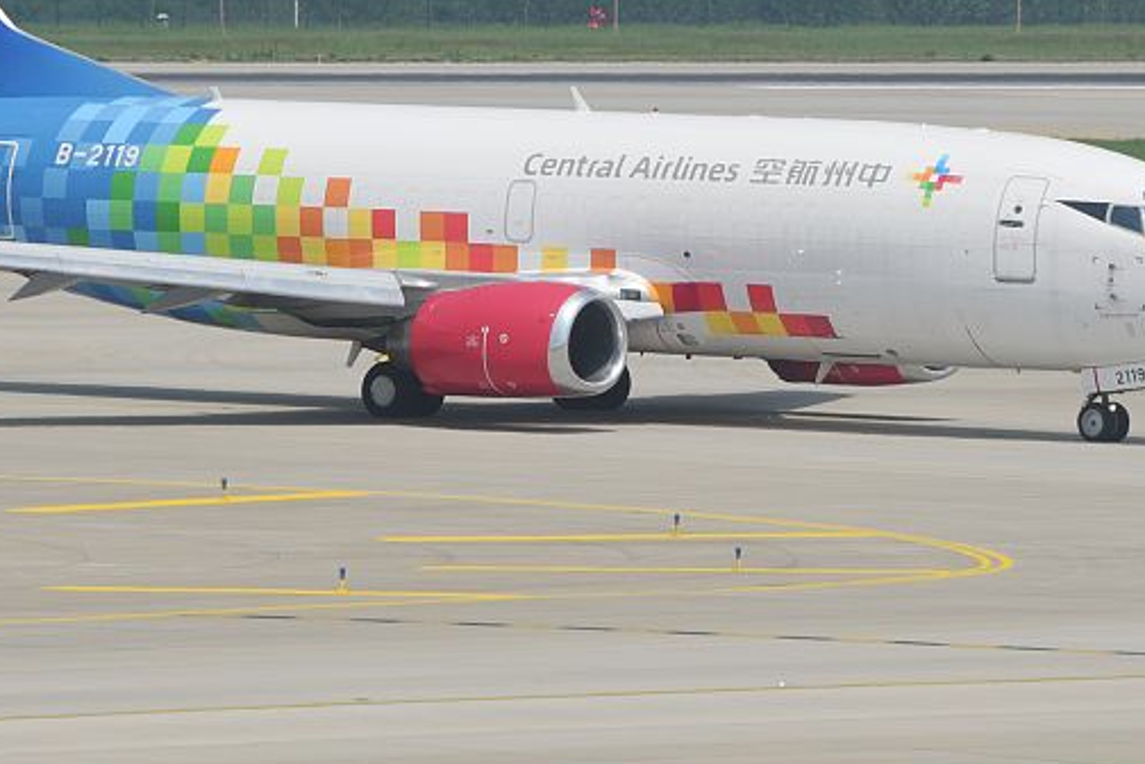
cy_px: 142
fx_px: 18923
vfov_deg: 2.3
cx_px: 604
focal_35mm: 595
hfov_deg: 3.5
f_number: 10
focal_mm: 250
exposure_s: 1/800
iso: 160
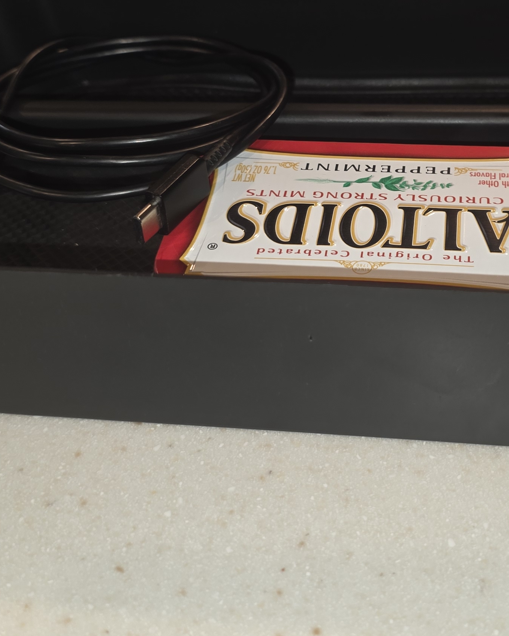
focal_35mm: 53
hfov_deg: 28.4
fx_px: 998
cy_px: 169
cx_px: 350
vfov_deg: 34.7
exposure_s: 1/30
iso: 1250
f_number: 1.7
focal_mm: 6.3
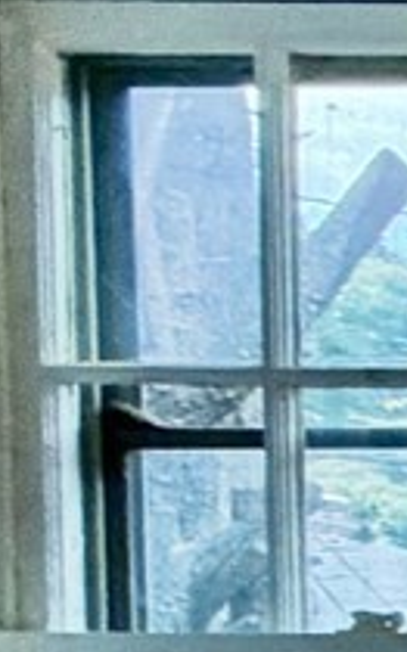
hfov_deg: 4.5
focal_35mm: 145
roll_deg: +0.0
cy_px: 910
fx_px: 2577
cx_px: 2809
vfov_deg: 13.7
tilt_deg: -1.1
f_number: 2.2
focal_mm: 2.22
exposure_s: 1/120
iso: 200
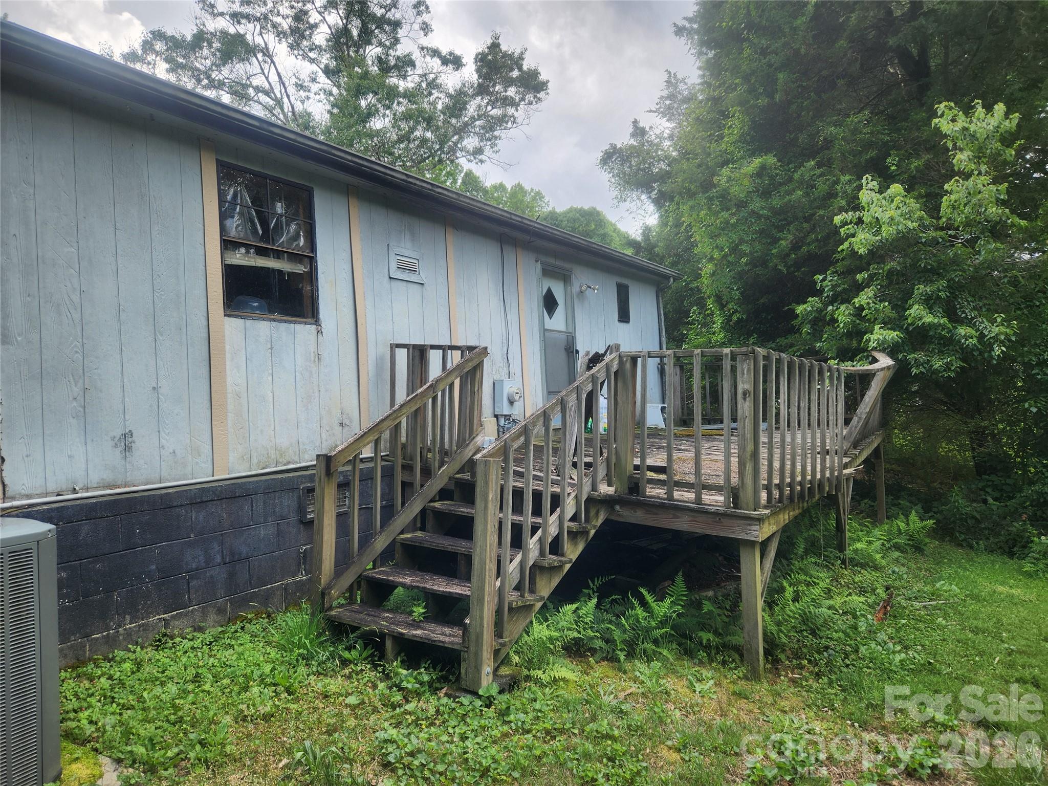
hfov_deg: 73.9
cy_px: 393
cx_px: 524
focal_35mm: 23
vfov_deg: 58.9
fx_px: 696
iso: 20
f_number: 1.8
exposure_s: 1/351
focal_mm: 5.4
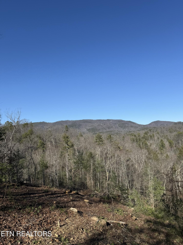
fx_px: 169
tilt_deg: +6.7
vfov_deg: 71.6
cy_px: 122
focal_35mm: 24
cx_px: 92
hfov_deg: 56.8
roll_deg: +4.7
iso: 80
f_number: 1.78
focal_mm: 6.76
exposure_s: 1/5319
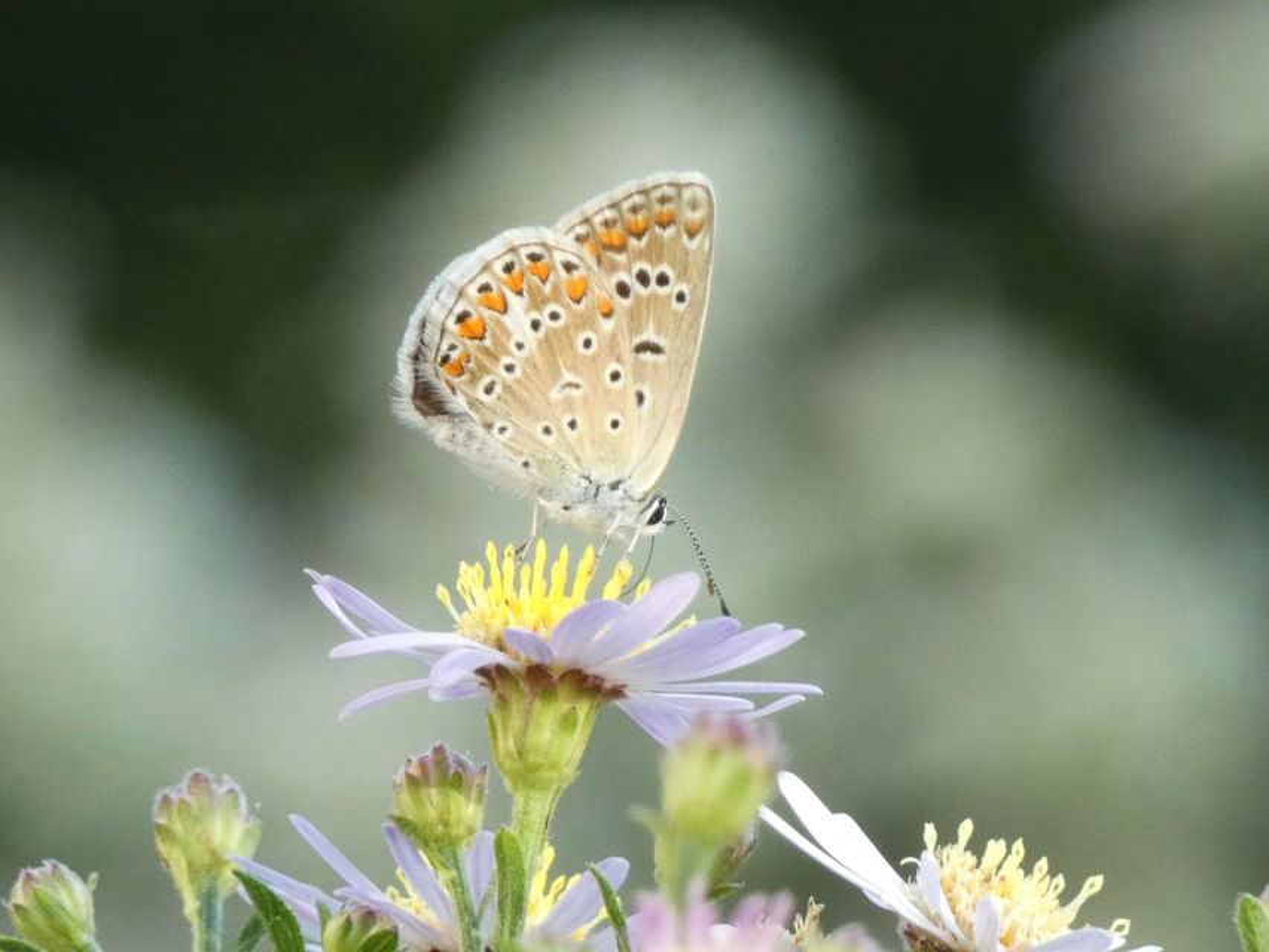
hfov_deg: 3.6
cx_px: 634
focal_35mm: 549
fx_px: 20129
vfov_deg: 2.7
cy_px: 476
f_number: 5.6
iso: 500
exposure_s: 1/100
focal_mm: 98.3
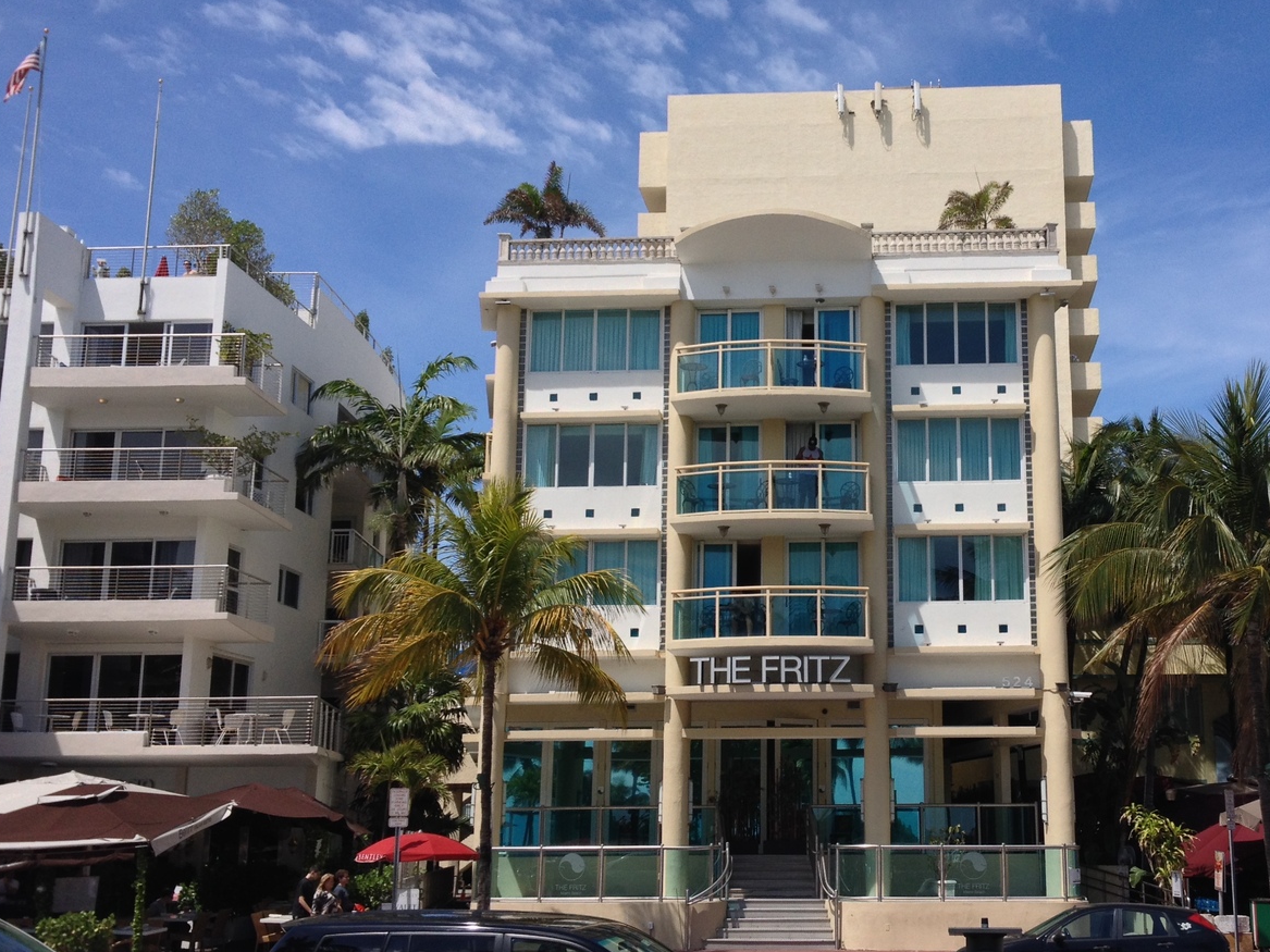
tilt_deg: +10.0
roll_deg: +0.9
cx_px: 837
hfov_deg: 39.2
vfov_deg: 30.3
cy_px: 492
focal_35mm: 48
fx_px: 1761
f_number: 2.4
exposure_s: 1/1842
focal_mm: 4.28
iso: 50
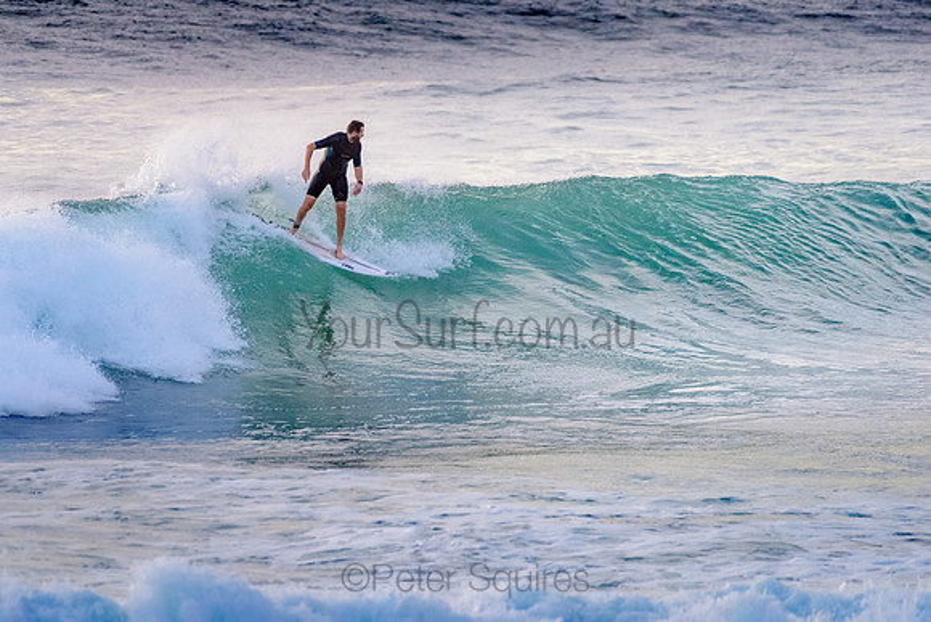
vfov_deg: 2.2
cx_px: 360
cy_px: 241
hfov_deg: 3.4
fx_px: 15851
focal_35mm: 613
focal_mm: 500
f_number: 5.6
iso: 1100
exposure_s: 1/2000
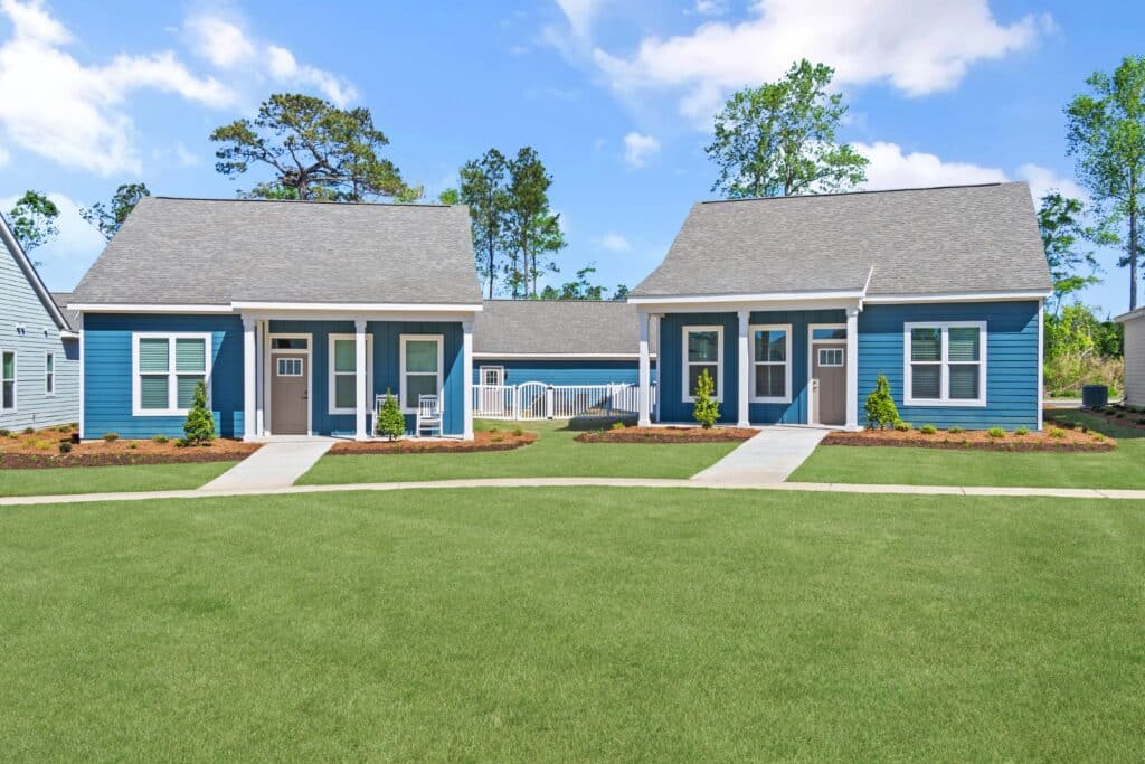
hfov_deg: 61.9
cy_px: 382
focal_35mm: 30
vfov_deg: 43.6
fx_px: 954
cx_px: 572
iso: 100
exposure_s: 1/160
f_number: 6.3
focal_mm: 20
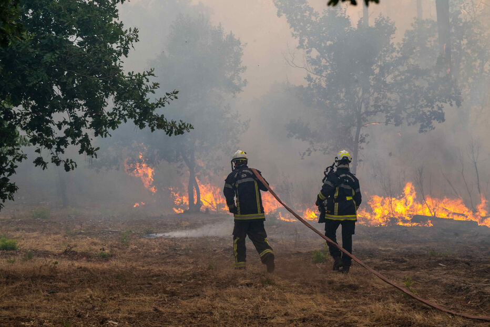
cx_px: 245
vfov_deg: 14.9
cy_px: 164
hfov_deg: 22.1
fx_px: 1252
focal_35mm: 92
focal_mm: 92
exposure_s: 1/160
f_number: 11
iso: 450
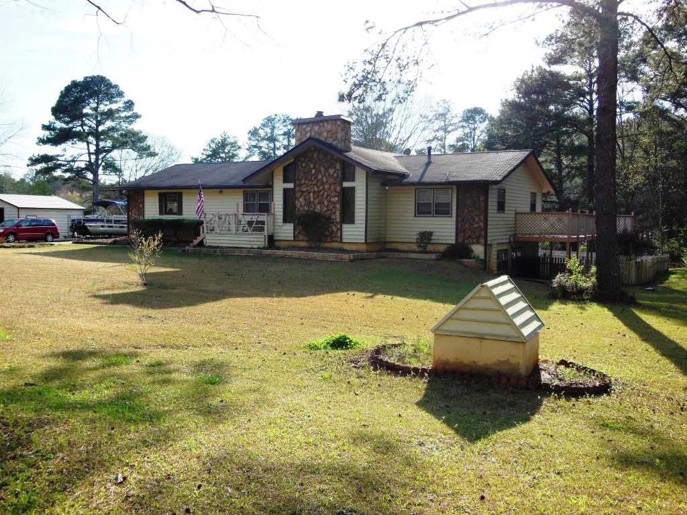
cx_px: 344
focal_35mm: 34
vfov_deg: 41.8
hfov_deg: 54.0
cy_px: 258
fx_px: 675
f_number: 3.9
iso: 125
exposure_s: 1/400
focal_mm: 6
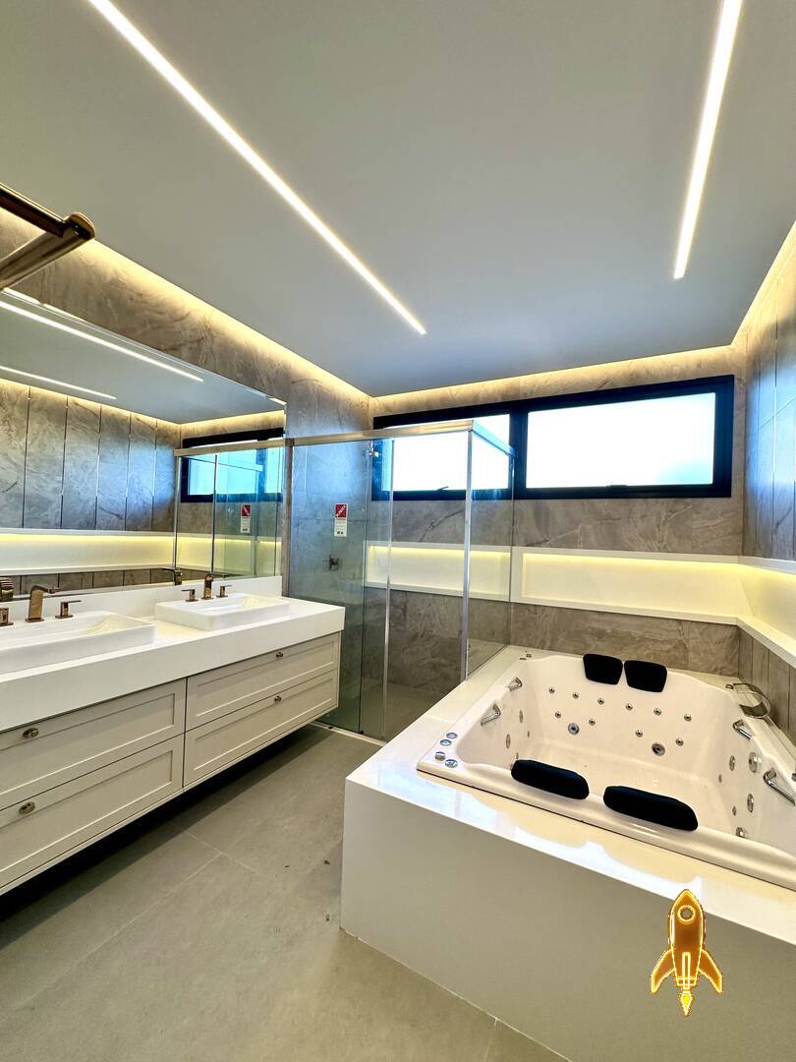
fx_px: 429
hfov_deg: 85.7
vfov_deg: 102.1
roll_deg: -2.3
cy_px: 531
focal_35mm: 14
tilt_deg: +2.5
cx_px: 398
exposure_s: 1/120
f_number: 2.2
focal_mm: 2.22
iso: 100
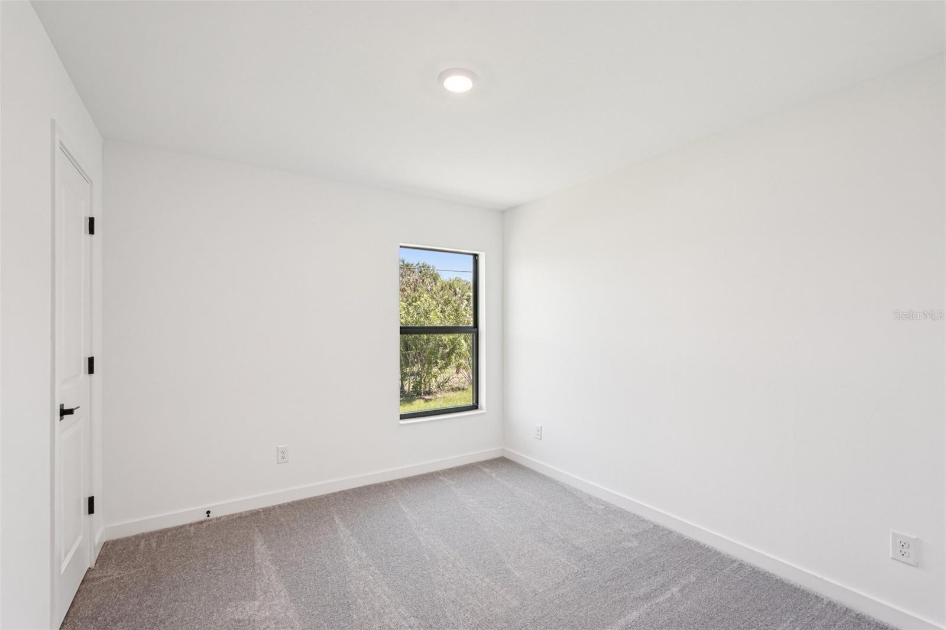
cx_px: 473
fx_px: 420
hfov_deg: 96.7
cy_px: 315
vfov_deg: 73.7
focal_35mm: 16
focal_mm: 16
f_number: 8
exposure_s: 1/50
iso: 400
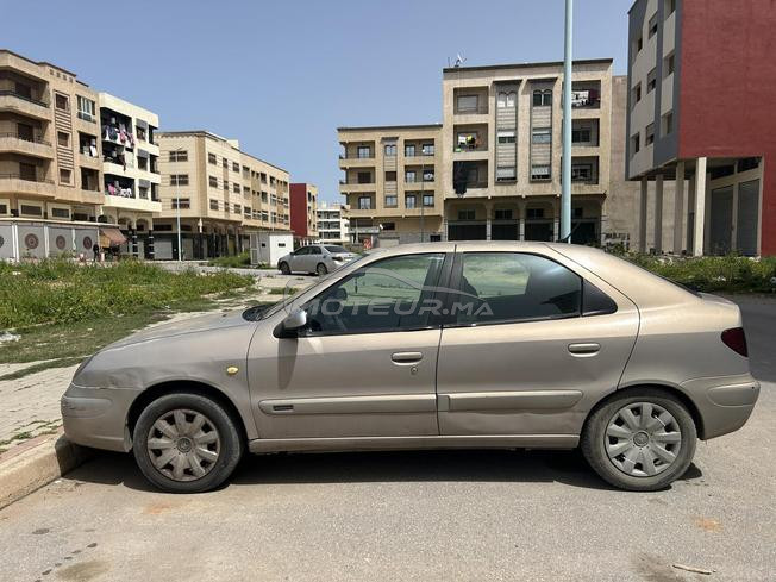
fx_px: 583
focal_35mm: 26
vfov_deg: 53.1
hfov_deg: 67.3
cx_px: 388
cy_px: 291
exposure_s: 1/5587
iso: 50
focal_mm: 5.7
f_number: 1.5
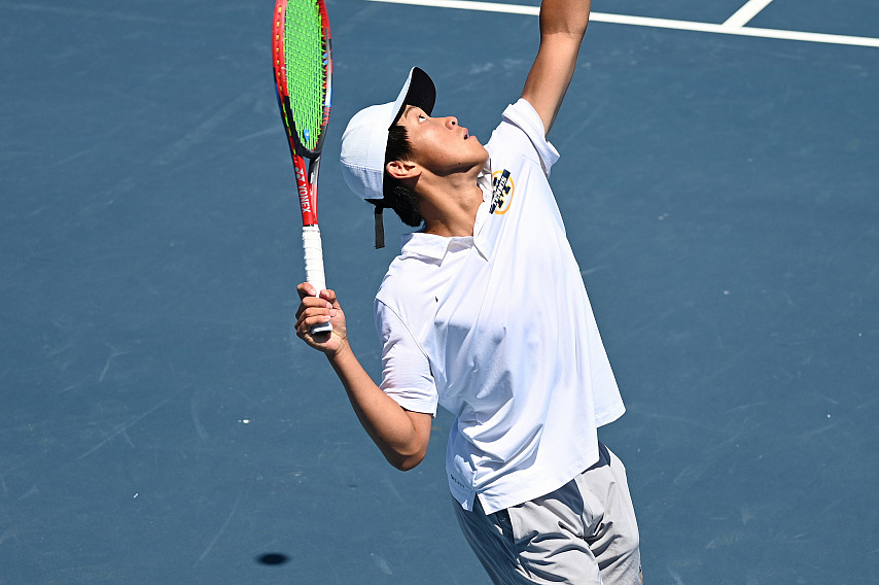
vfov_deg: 11.0
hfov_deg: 16.4
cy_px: 292
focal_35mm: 125
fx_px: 3050
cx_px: 440
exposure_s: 1/1000
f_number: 4.5
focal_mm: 125
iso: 110
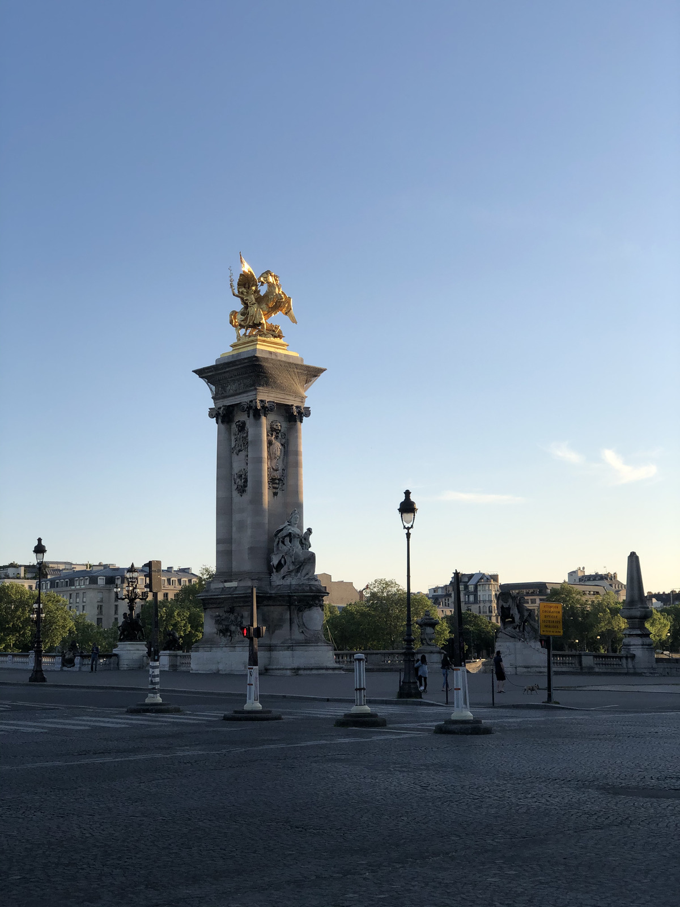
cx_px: 340
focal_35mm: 52
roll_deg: +2.7
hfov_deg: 28.0
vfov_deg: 36.8
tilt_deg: +7.1
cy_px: 454
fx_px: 1362
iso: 16
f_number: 2.4
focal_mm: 6
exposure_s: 1/759
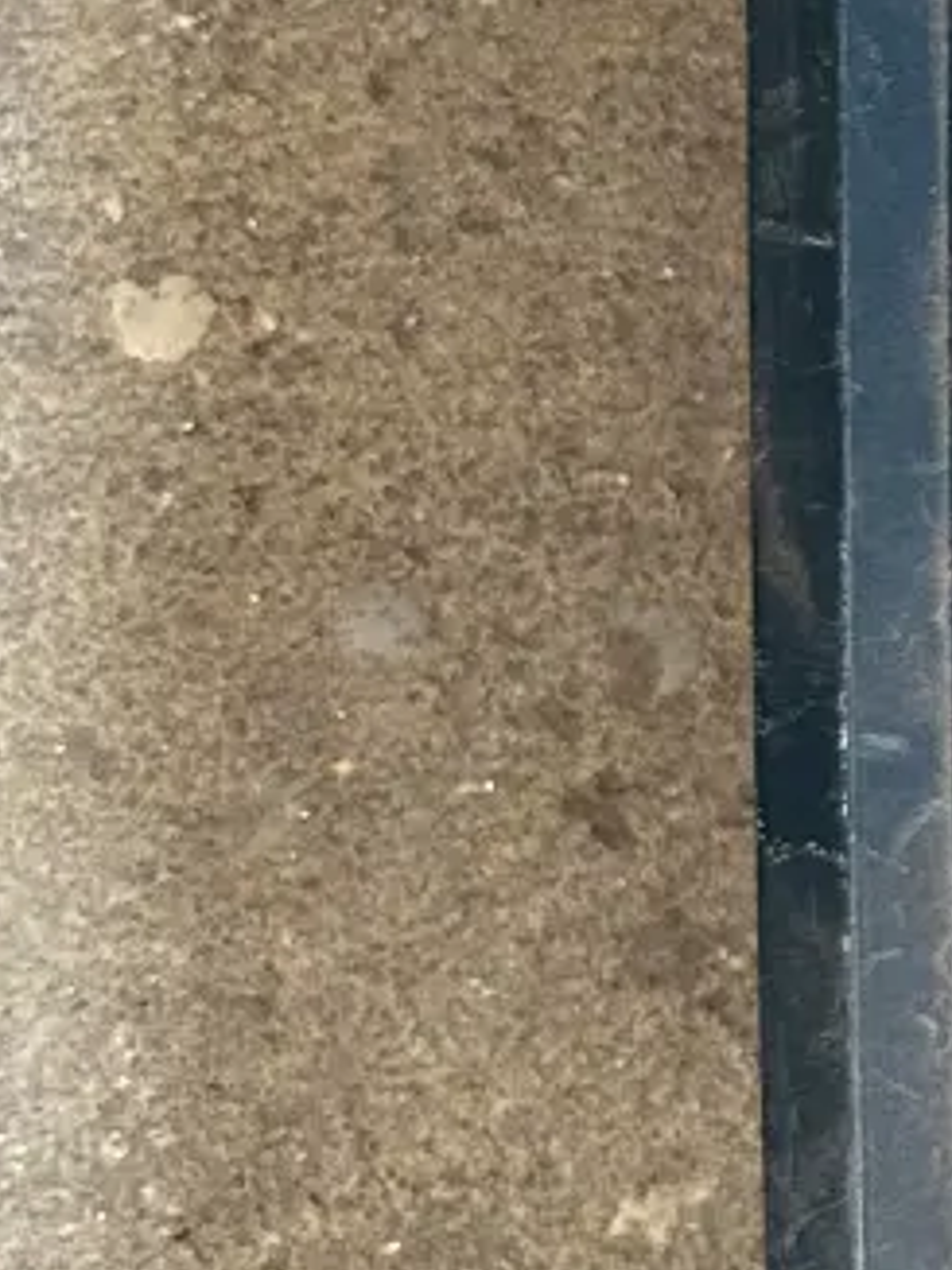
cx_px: 2778
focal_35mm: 141
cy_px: 183
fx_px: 5174
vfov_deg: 13.9
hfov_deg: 8.8
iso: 160
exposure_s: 1/50
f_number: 1.78
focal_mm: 6.86
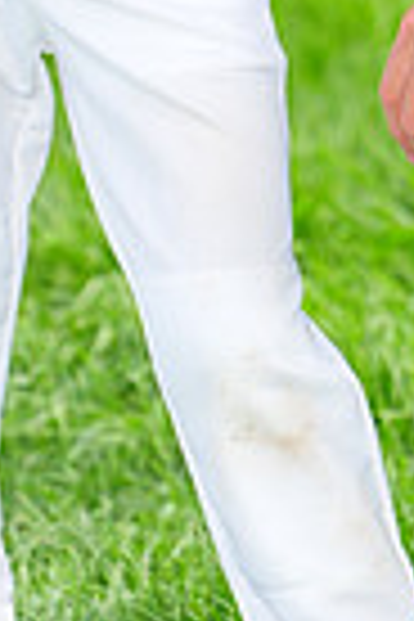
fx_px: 7607
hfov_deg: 3.1
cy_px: -256
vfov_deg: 4.6
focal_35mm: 441
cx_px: 369
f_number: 4
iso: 400
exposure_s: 1/1000
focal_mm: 105
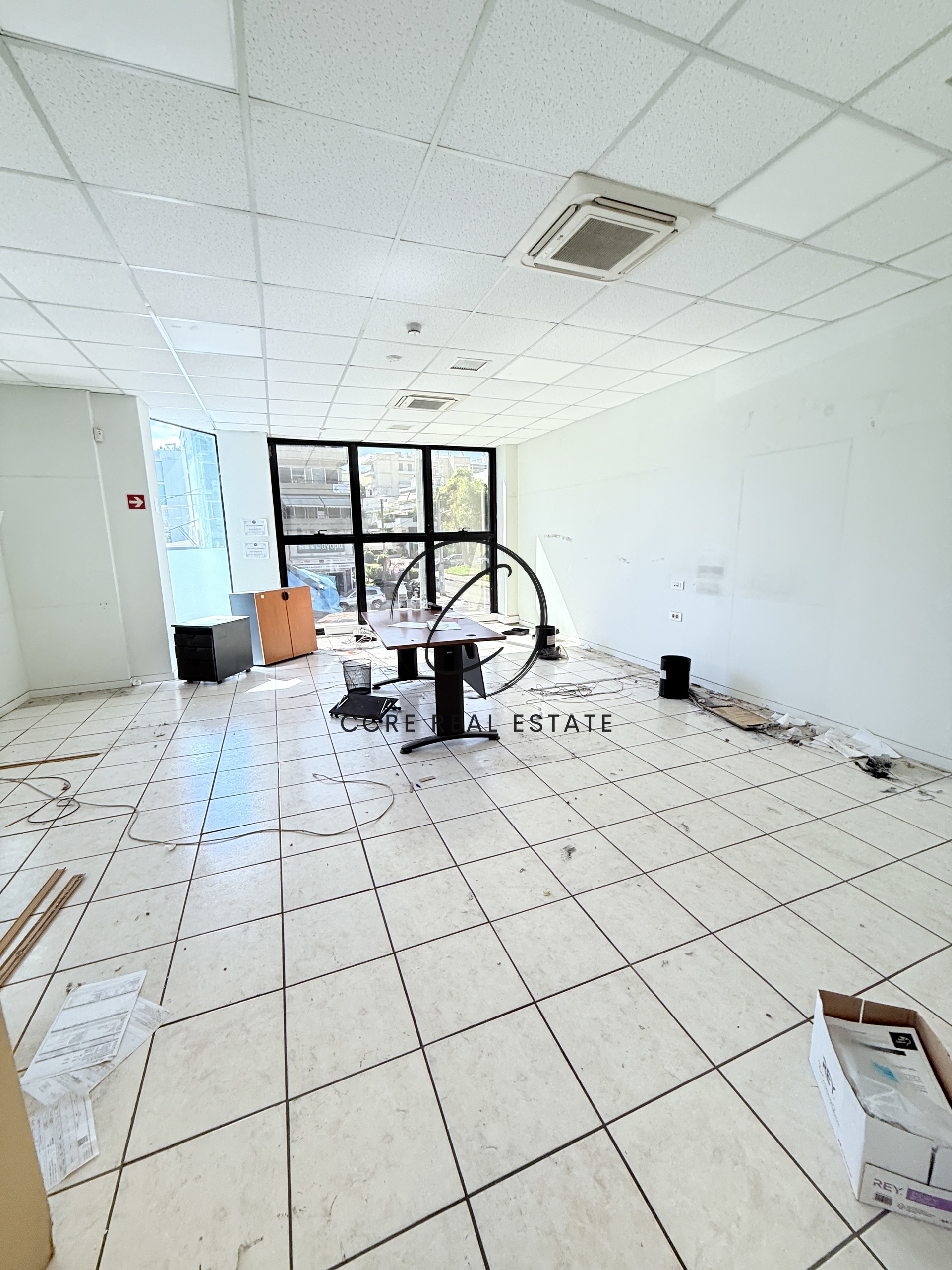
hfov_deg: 85.7
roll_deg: +1.1
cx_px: 476
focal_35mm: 14
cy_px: 635
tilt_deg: -9.4
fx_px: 513
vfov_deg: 102.1
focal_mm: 2.22
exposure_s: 1/100
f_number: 2.2
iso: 100
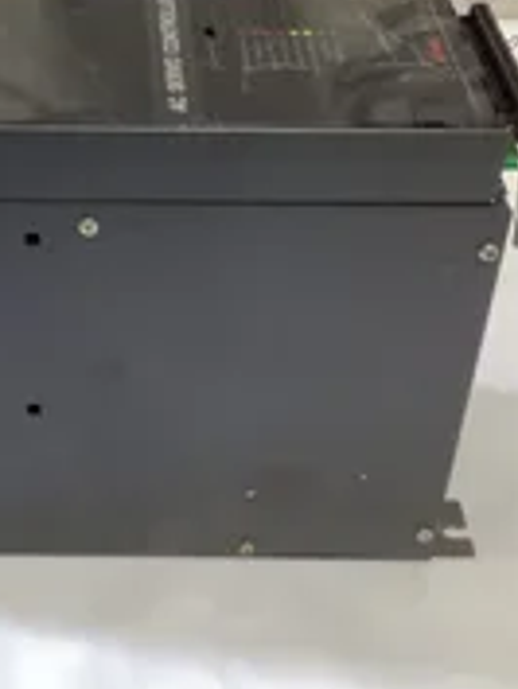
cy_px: 315
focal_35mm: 70
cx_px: 62
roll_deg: +2.2
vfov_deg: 27.7
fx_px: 1395
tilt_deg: -37.0
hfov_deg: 20.6
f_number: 2.4
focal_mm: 3.3
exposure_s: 1/50
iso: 250
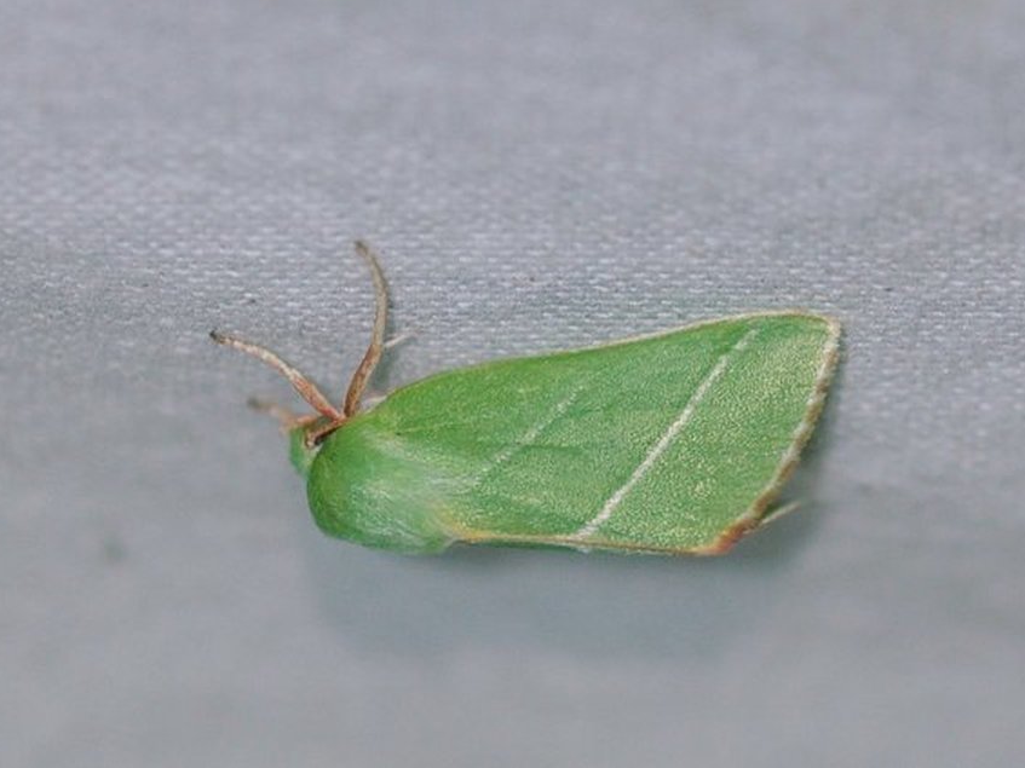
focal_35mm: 172
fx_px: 5079
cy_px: 383
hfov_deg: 11.5
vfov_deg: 8.7
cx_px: 510
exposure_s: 1/100
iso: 640
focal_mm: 105
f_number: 5.6
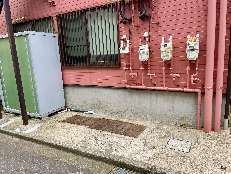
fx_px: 174
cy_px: 87
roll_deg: +2.7
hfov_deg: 67.3
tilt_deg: -9.3
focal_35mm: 26
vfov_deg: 53.1
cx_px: 116
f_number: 1.6
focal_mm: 4.2
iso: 32
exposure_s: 1/1276
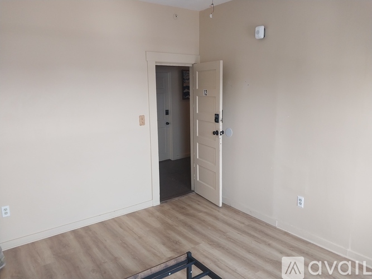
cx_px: 186
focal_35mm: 26
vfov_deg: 53.0
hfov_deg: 67.3
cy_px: 140
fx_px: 279
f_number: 1.8
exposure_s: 1/60
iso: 250
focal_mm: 4
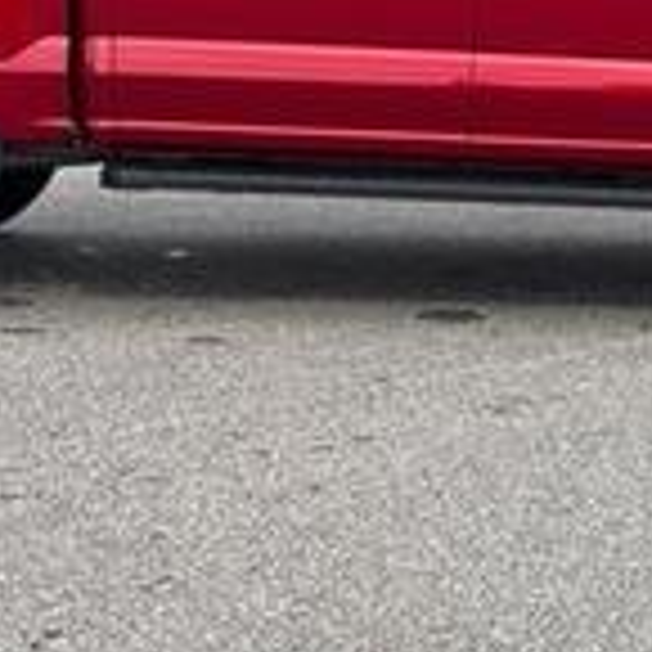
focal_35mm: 147
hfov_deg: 11.9
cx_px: 441
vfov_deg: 11.7
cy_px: -18
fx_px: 3133
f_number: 1.78
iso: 64
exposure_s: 1/2331
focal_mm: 6.76
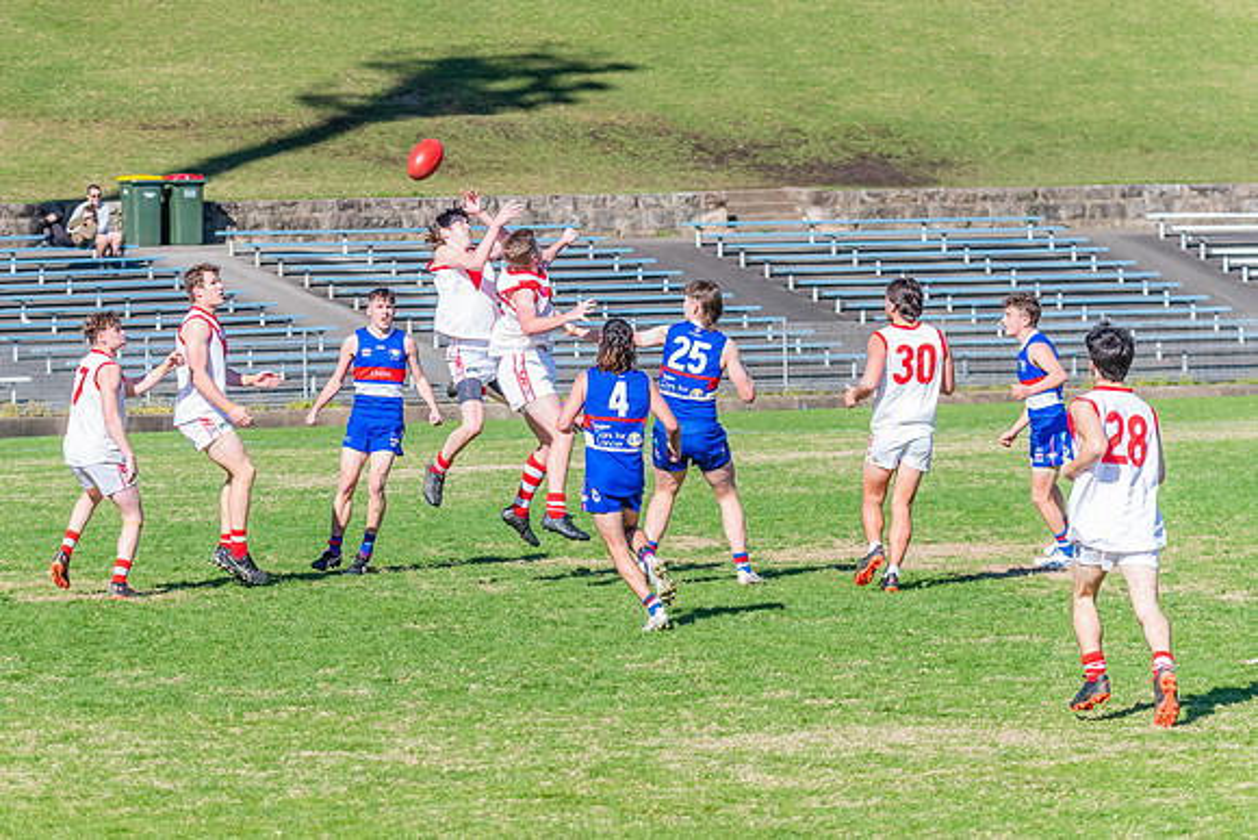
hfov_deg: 8.1
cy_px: 380
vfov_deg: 5.4
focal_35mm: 254
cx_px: 521
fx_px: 8883
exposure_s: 1/1600
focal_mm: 190
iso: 800
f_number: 9
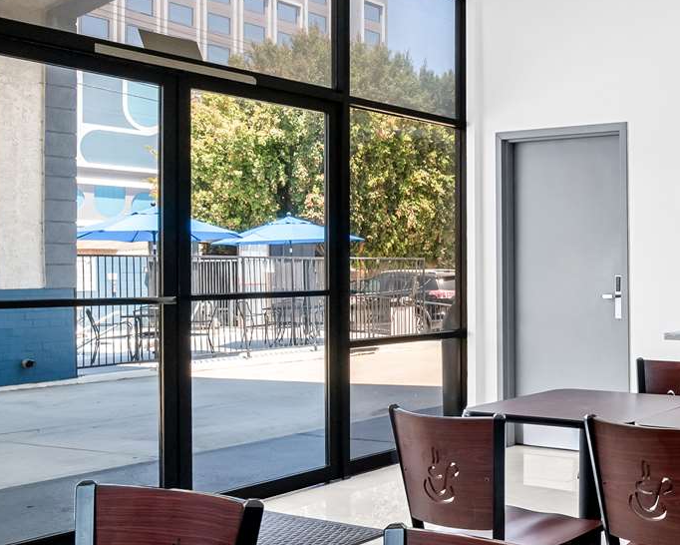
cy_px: 308
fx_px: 664
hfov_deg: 50.3
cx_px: 561
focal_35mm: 33
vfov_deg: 44.5
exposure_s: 1/10
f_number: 11
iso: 400
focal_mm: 16
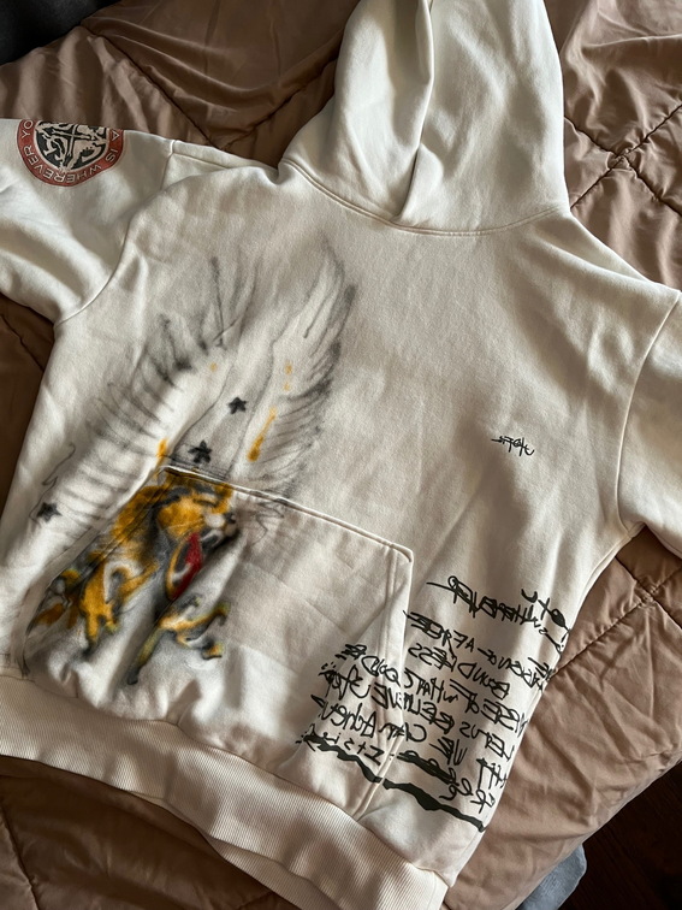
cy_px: 455
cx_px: 341
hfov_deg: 53.1
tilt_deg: -74.9
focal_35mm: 26
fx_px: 683
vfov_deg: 67.3
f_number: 1.5
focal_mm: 5.7
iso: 320
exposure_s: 1/60
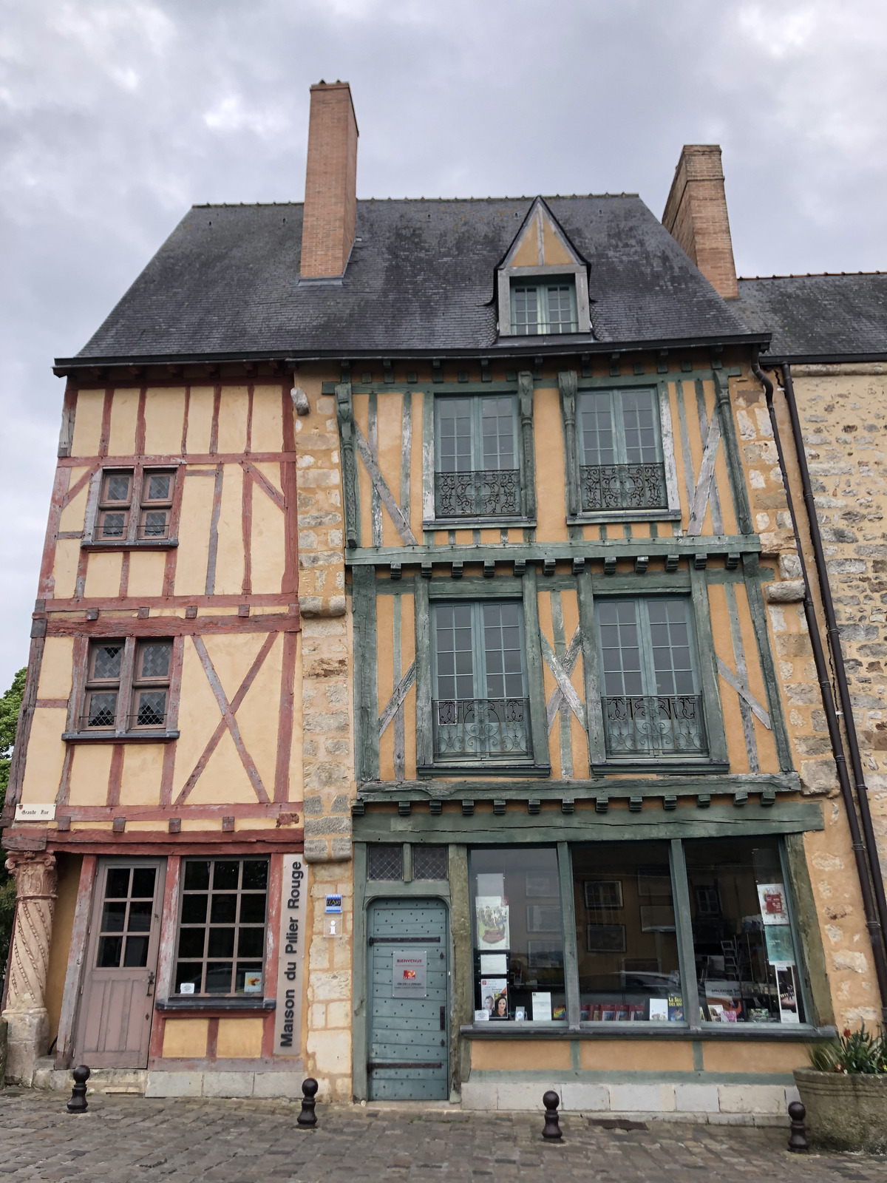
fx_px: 957
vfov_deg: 63.4
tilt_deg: +21.7
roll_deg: +0.7
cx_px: 444
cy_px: 592
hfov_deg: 49.7
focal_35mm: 28
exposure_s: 1/747
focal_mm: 4
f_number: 1.8
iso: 20
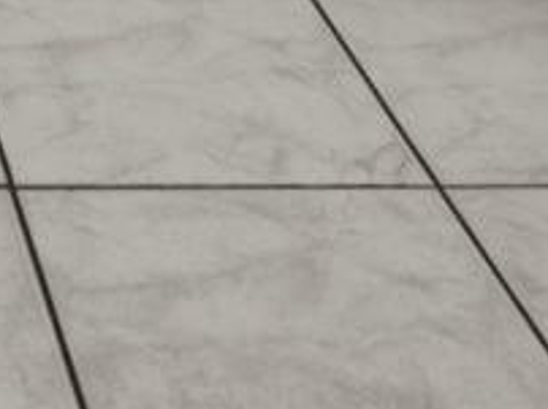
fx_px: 1929
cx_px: -361
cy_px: -986
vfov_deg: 8.8
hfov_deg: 14.6
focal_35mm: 122
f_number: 8
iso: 400
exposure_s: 1/6
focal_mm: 16
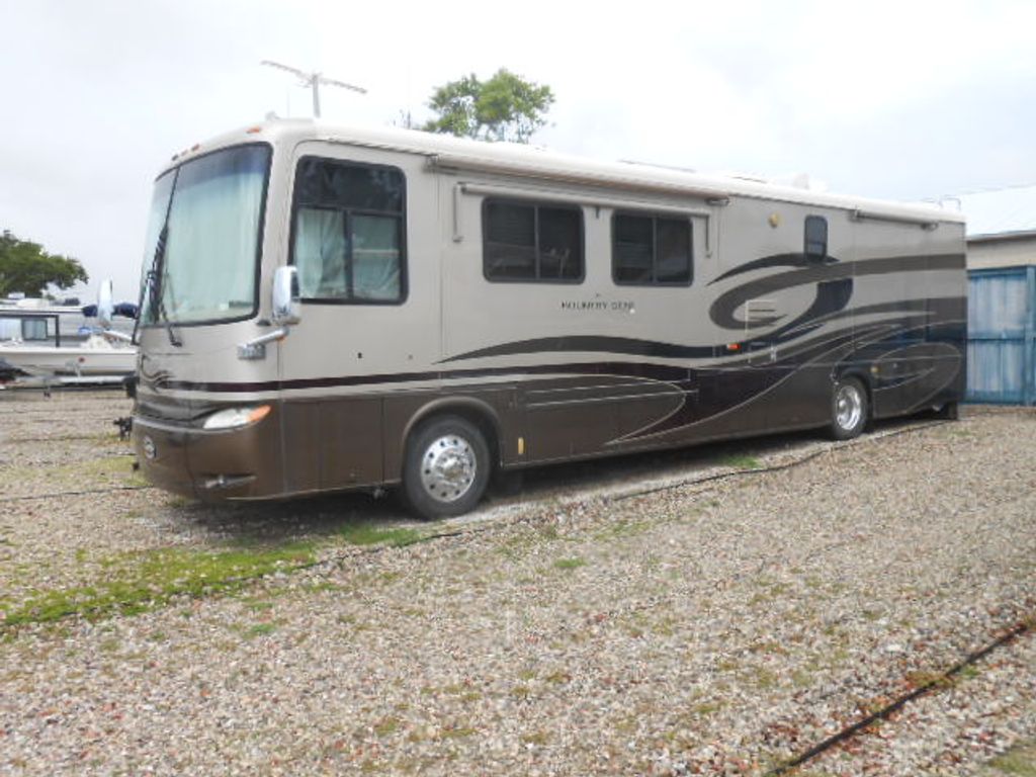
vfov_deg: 46.8
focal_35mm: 30
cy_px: 388
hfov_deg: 60.0
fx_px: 898
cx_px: 518
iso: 80
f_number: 3.8
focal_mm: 5.3
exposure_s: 1/320
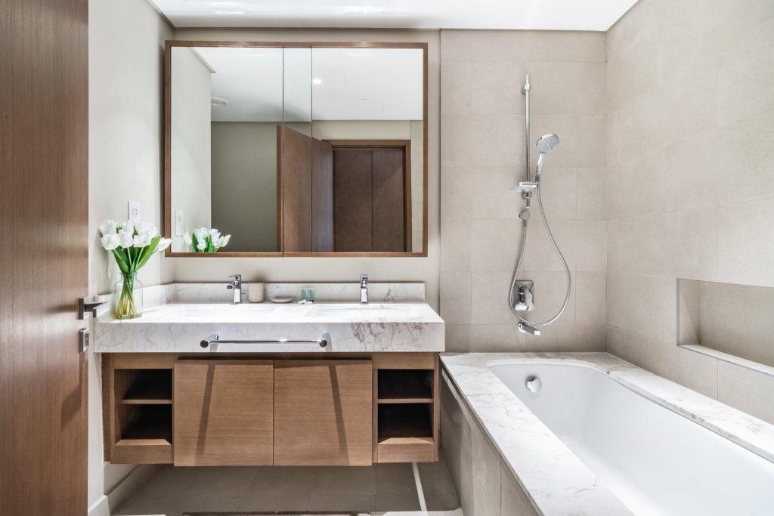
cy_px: 258
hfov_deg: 96.7
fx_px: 344
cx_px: 387
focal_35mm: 16
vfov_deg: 73.8
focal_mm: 11
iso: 400
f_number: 22
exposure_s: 1/2
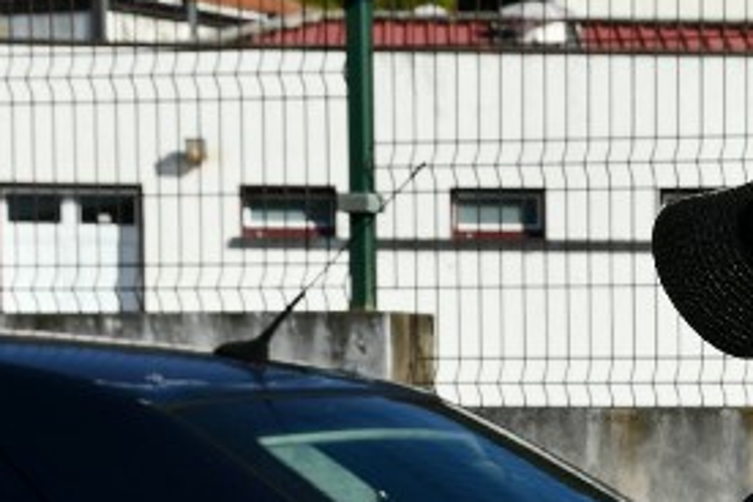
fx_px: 3723
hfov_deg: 11.4
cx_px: 821
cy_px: 786
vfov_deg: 7.6
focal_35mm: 178
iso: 100
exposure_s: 1/320
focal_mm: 32
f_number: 9
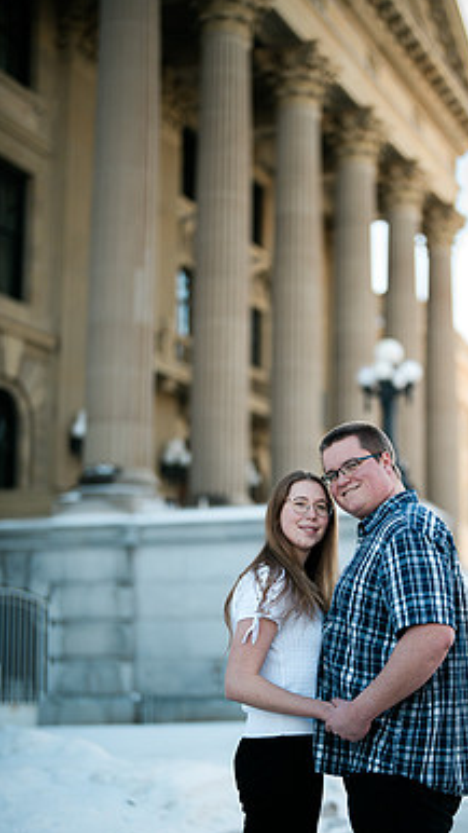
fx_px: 1346
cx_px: 319
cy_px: 468
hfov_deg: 19.6
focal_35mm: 61
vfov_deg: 34.3
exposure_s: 1/3200
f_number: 1.3
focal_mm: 50
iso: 250
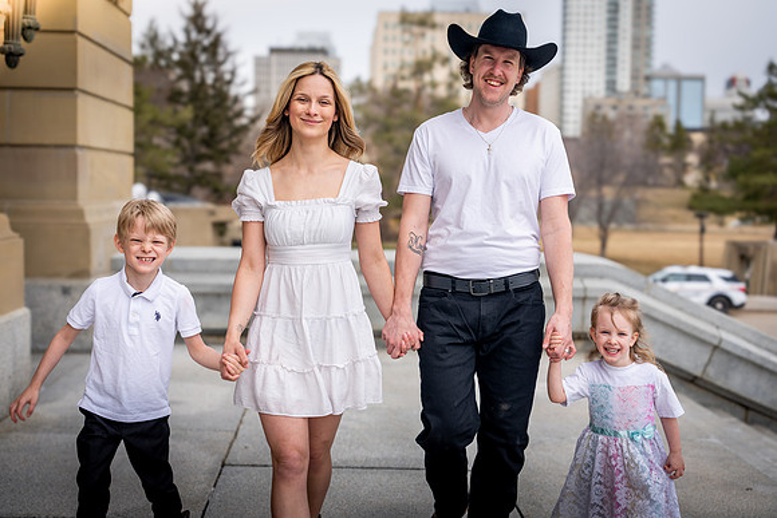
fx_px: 1079
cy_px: 259
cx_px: 388
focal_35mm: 50
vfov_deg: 27.0
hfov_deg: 39.6
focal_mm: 50
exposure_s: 1/1000
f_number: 2.8
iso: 100
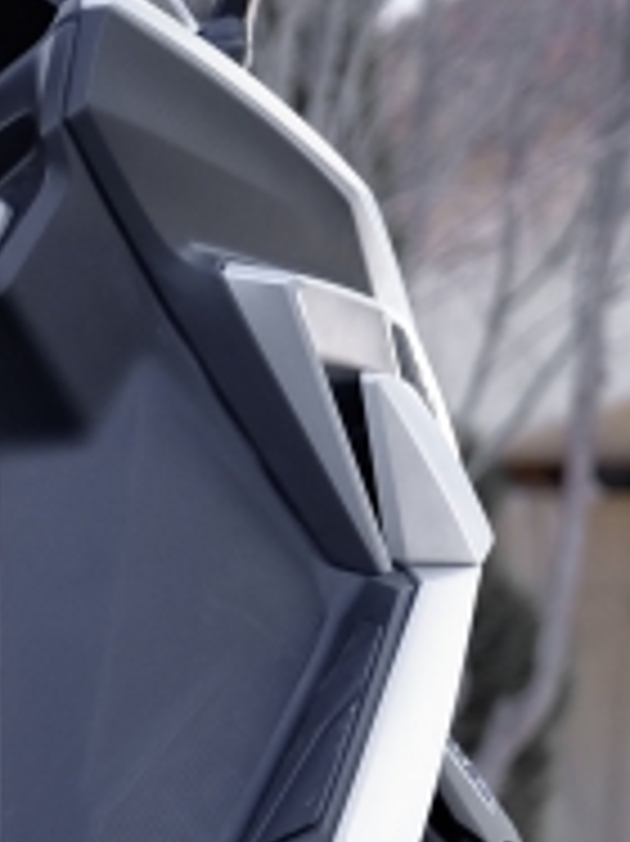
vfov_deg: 5.5
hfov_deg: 4.1
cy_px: 464
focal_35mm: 362
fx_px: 8794
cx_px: -410
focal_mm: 55
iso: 320
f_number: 2.8
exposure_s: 1/320
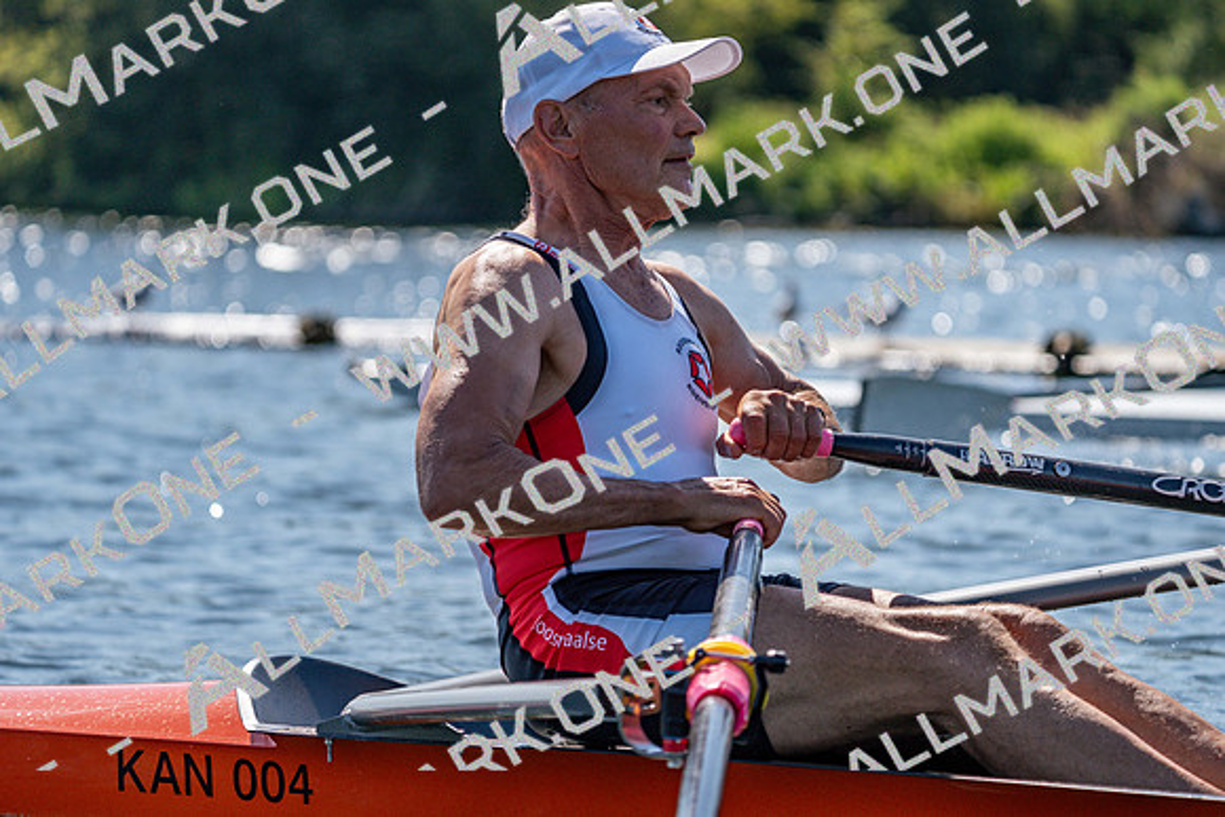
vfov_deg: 6.9
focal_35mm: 200
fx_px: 6807
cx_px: 612
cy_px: 408
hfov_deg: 10.3
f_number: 5.6
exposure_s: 1/1600
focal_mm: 200
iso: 200
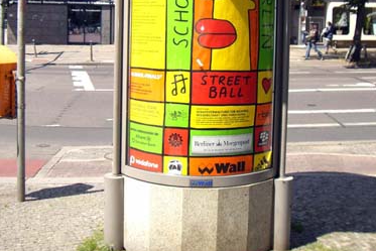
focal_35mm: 53
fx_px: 554
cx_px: 188
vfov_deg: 24.9
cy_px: 30
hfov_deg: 37.5
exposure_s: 1/640
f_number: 2.7
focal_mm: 6.2
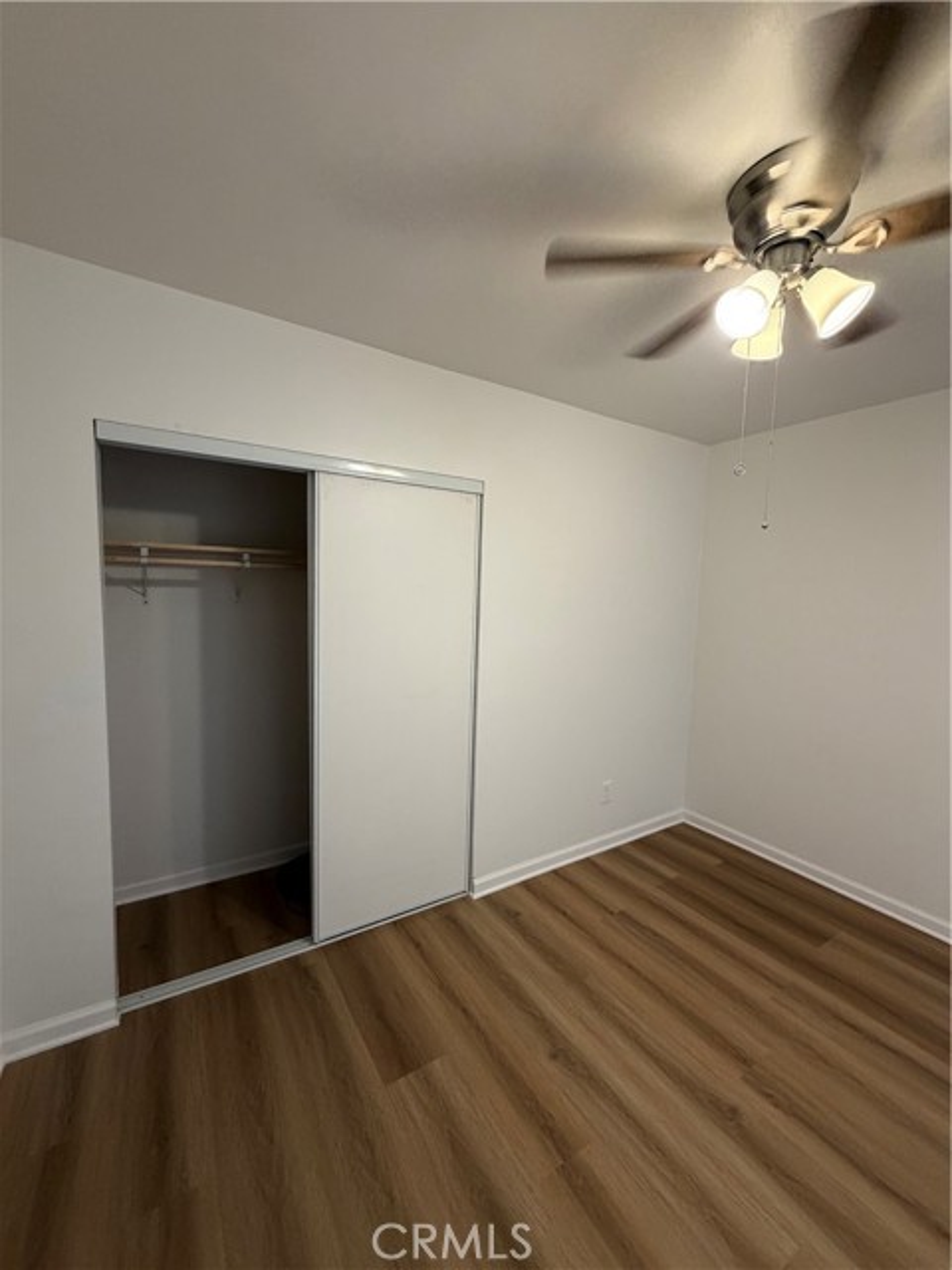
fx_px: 513
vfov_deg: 102.1
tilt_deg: -2.9
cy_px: 635
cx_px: 476
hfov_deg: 85.7
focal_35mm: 14
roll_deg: -3.0
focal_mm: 2.22
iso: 160
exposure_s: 1/60
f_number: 2.2
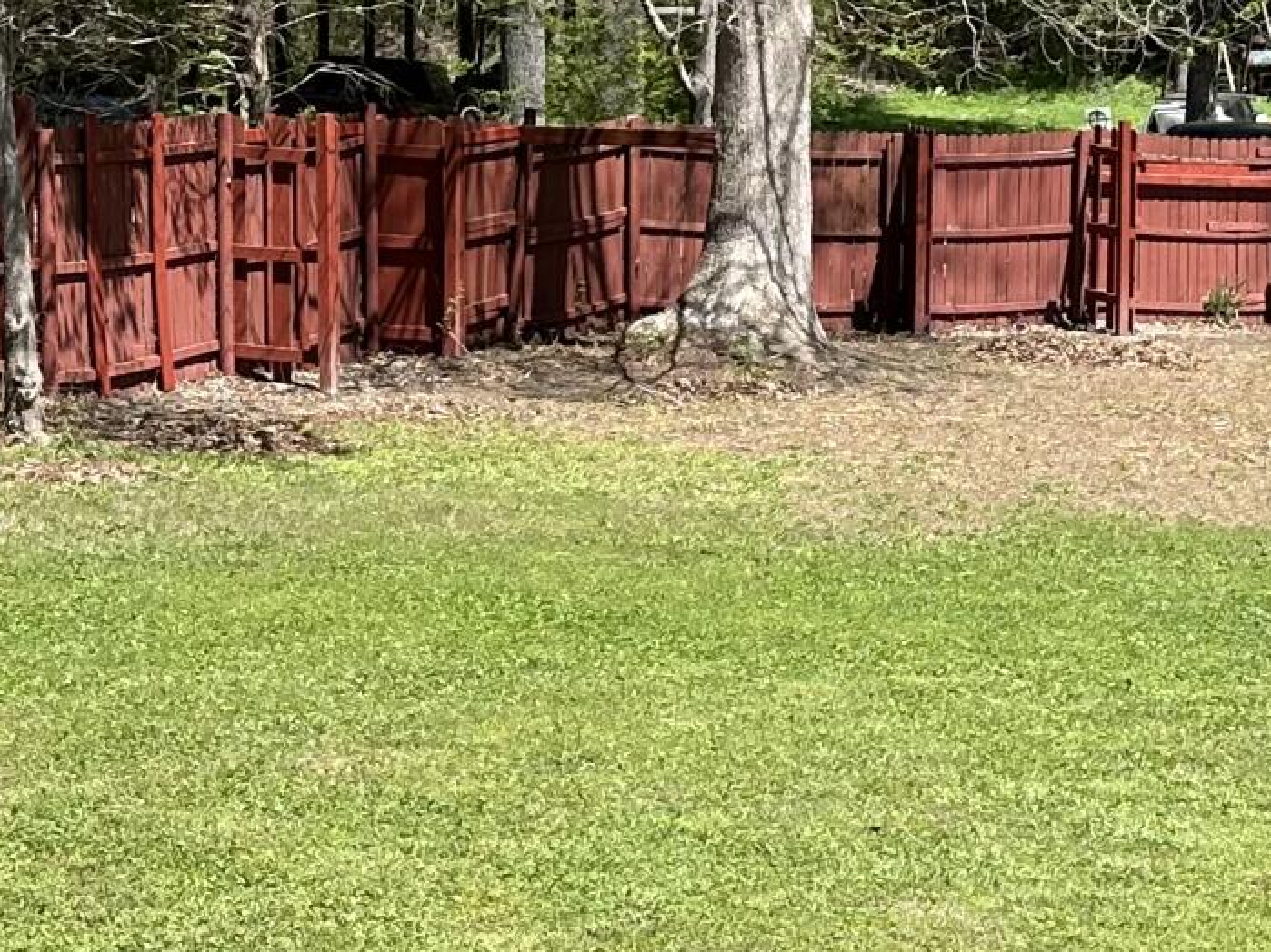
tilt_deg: -6.7
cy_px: 414
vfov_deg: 14.4
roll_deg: -1.6
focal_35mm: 103
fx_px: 3781
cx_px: 880
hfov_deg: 19.0
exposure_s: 1/2252
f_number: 1.78
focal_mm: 6.86
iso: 80
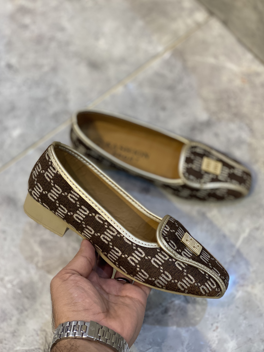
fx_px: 539
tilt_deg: -68.6
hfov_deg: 27.5
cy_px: 179
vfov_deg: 36.2
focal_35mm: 53
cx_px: 132
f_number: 2
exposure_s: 1/100
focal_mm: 6
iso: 125
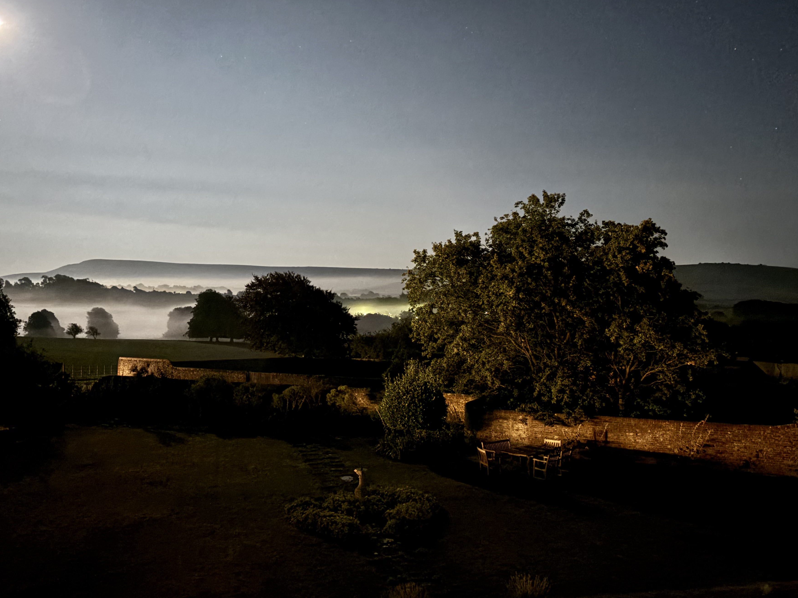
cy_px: 303
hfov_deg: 59.9
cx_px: 376
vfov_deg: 46.8
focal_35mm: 30
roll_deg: -1.4
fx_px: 692
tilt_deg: -0.8
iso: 4000
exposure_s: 1/2
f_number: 1.6
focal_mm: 5.96
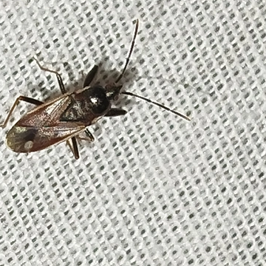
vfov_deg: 8.2
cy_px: 125
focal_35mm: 214
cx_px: 92
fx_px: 1860
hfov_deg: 8.2
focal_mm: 5.31
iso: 100
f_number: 1.7
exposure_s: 1/50
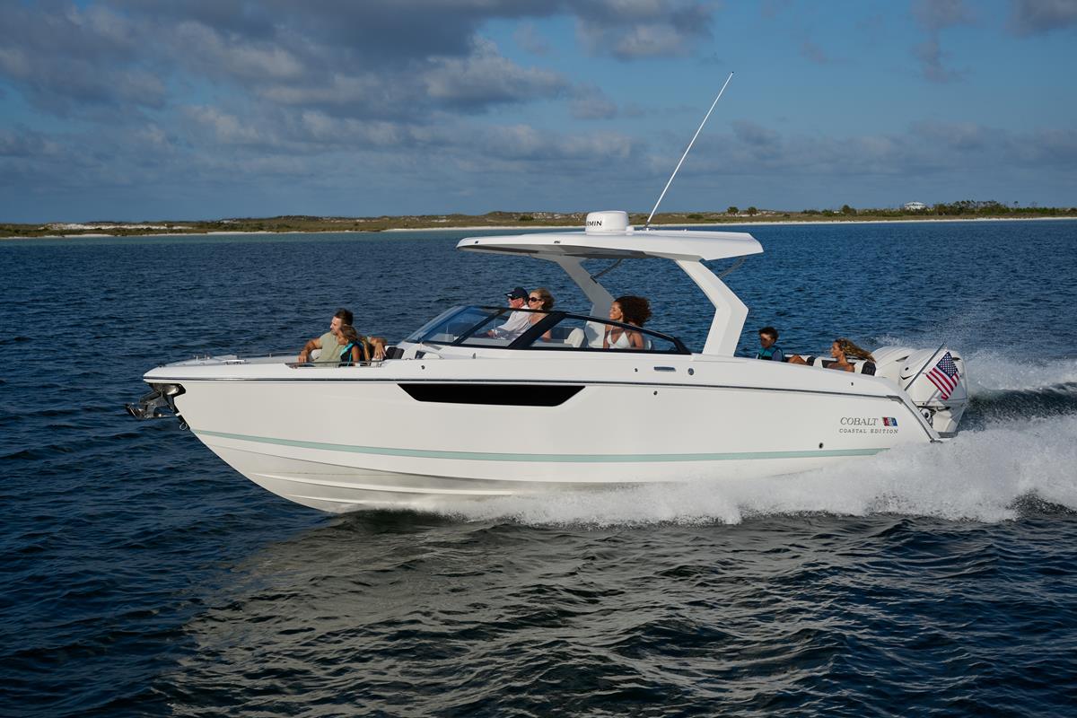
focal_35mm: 45
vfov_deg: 29.9
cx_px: 538
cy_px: 359
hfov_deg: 43.6
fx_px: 1346
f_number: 6.3
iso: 100
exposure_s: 1/1250
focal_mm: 45
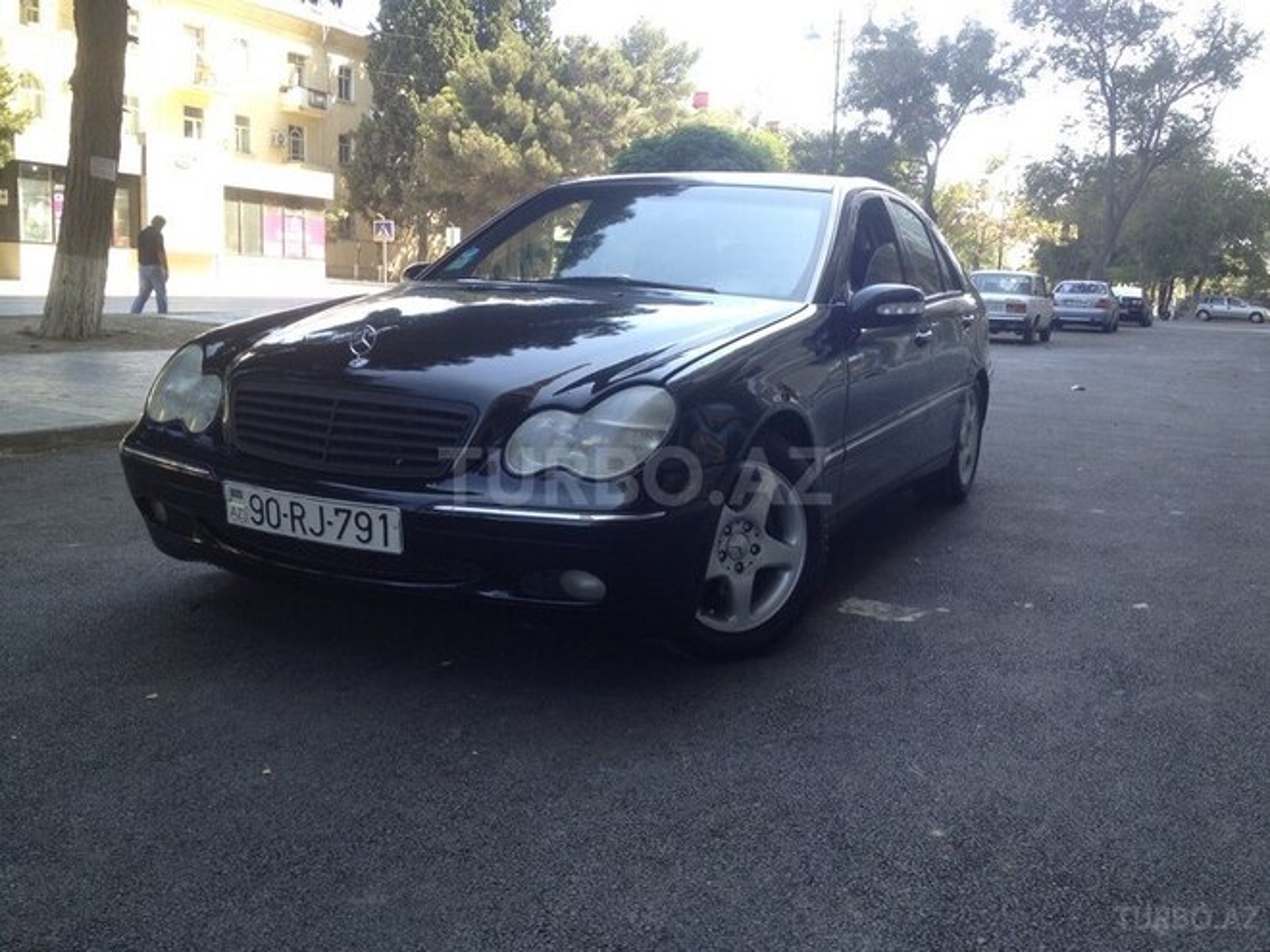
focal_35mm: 35
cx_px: 635
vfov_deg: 40.7
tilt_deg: -12.7
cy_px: 476
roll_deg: -2.7
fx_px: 1284
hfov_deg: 52.6
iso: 50
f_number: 2.4
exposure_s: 1/164
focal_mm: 4.28
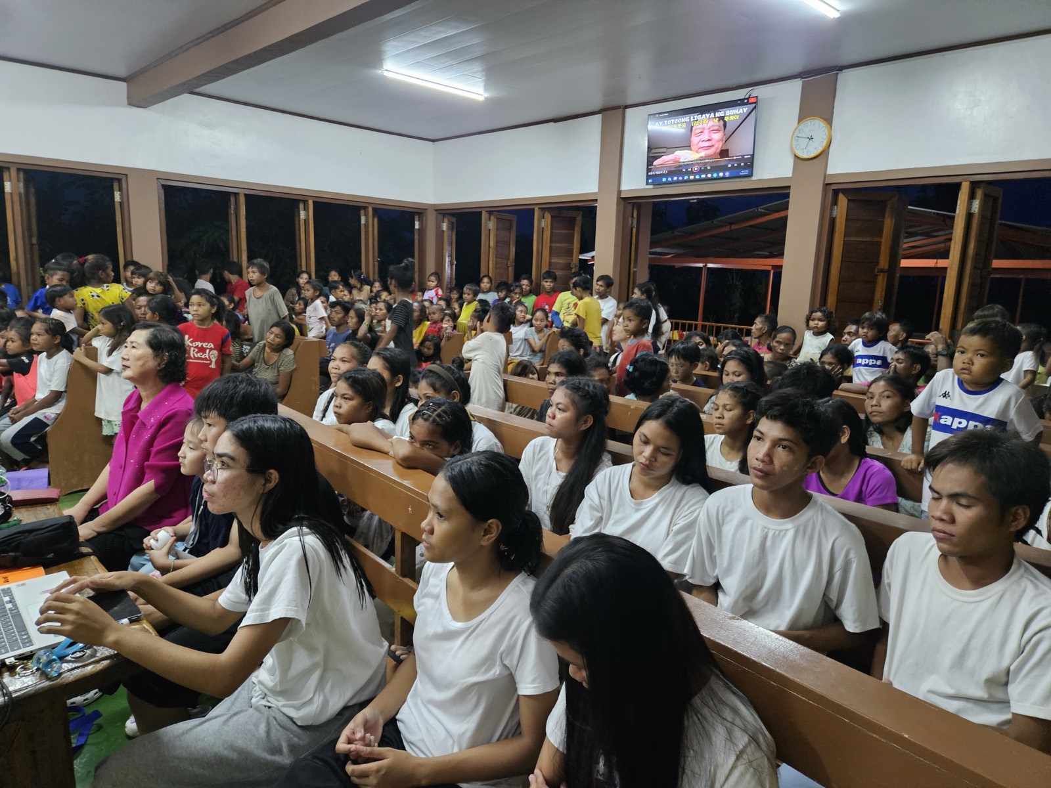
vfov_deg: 58.9
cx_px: 526
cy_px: 394
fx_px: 698
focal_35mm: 23
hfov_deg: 73.9
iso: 1000
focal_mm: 5.4
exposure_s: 1/120
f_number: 1.8
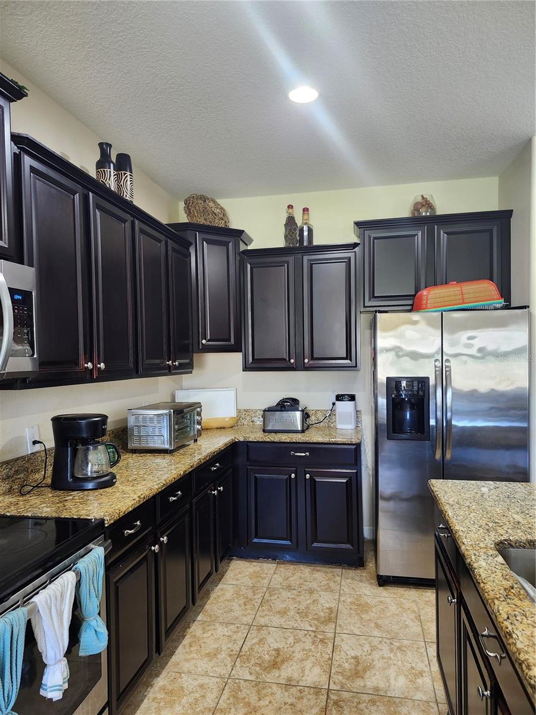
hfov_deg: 58.9
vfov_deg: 73.9
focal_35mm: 23
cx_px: 268
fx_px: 475
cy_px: 358
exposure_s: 1/60
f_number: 1.8
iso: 640
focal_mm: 5.54
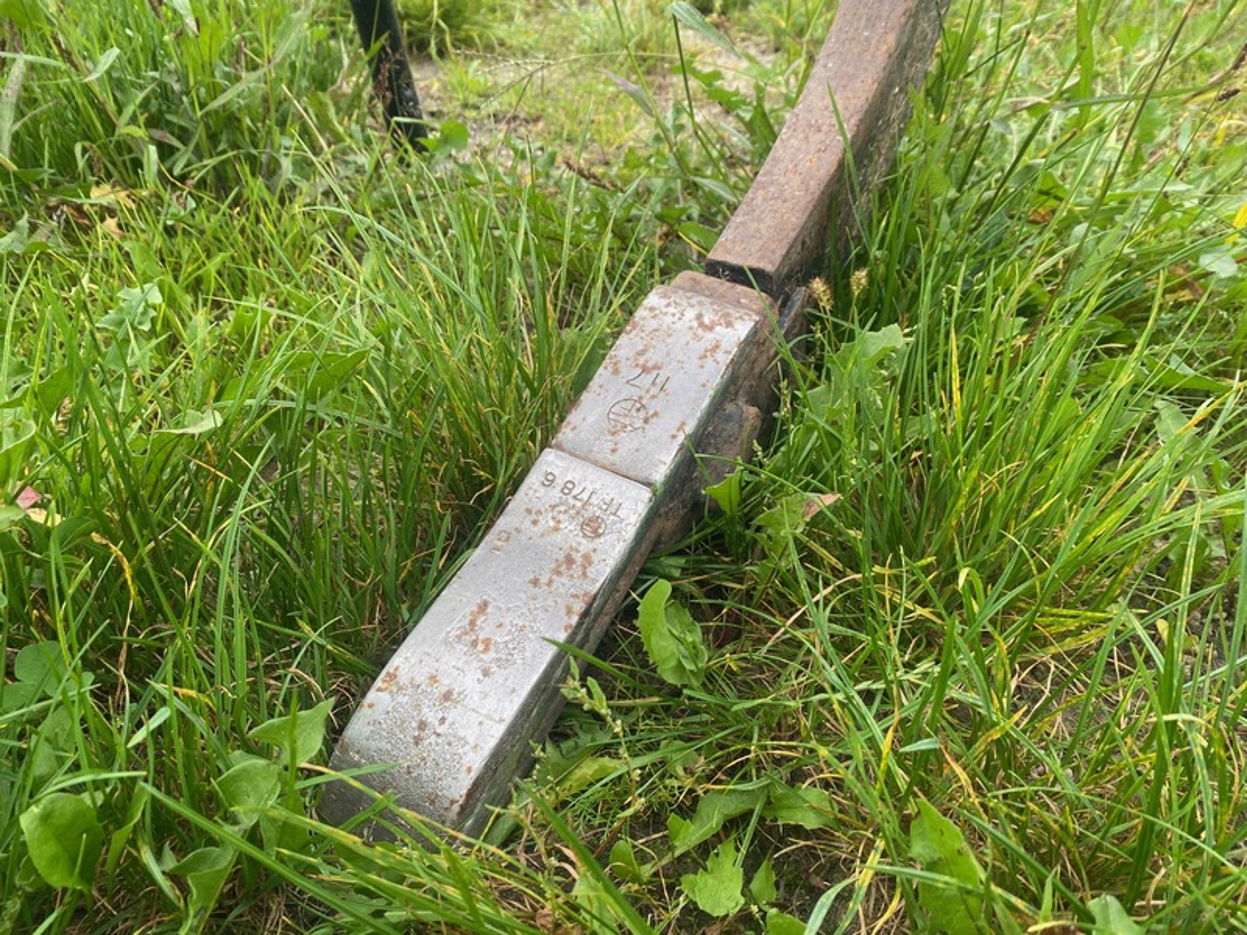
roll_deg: -1.0
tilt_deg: -34.6
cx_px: 624
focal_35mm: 26
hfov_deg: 67.3
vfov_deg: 53.1
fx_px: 937
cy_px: 468
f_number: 1.8
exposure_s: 1/122
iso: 32
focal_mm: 4.25
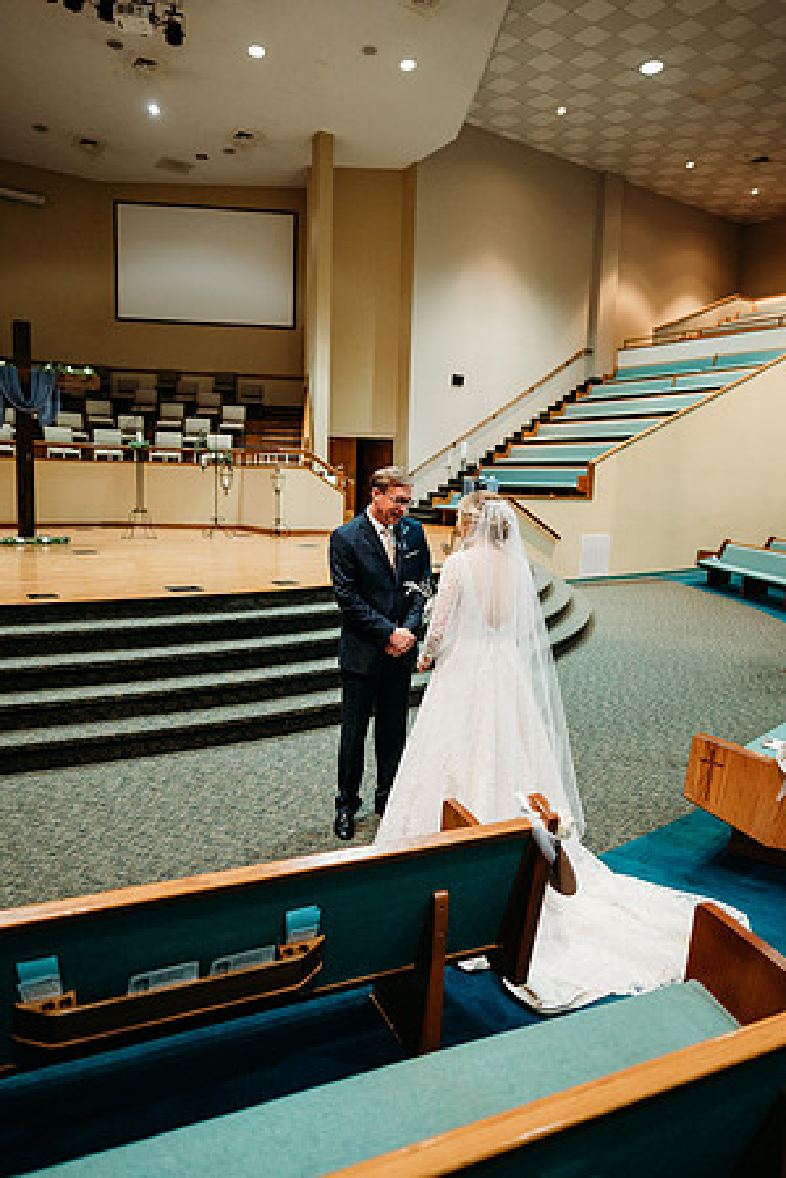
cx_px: 393
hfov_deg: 53.1
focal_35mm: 24
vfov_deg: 73.7
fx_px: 786
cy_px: 589
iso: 2000
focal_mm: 24
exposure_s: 1/125
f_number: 1.8
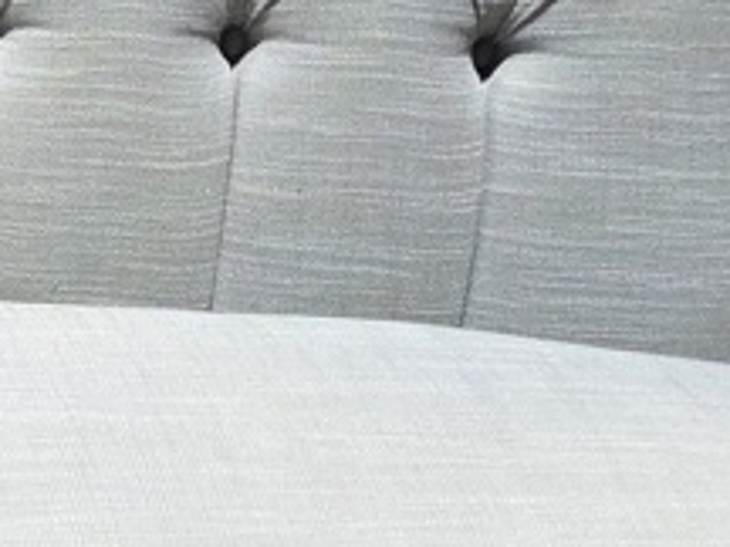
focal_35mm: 170
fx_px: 3585
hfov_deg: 10.8
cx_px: -656
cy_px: 1236
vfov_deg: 8.2
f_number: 1.7
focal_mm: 6.3
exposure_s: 1/120
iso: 320
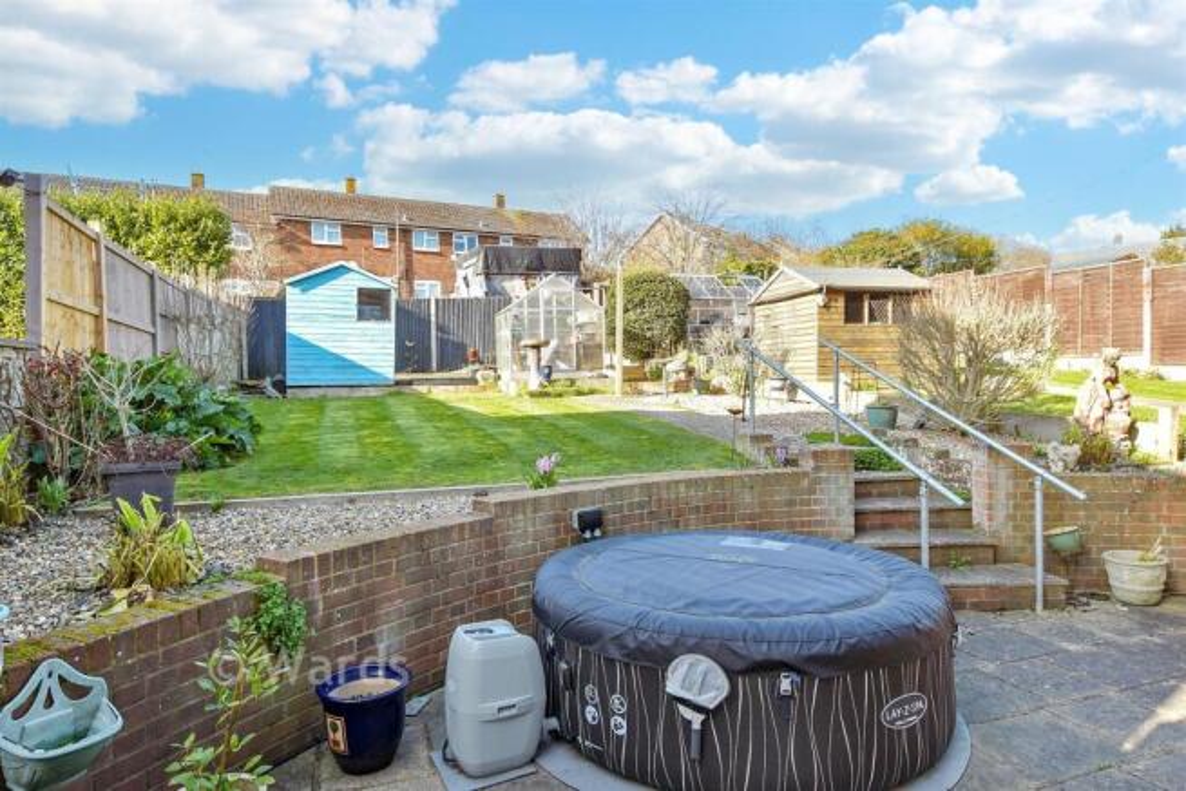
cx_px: 593
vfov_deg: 77.4
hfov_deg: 100.4
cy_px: 396
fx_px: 494
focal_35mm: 15
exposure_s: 1/100
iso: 250
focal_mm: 10
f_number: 8
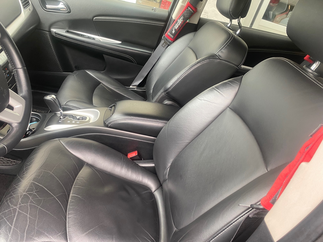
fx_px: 243
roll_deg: -15.9
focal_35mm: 26
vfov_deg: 53.1
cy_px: 121
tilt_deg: -36.4
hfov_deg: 67.3
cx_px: 162
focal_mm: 4.25
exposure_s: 1/74
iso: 125
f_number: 1.8
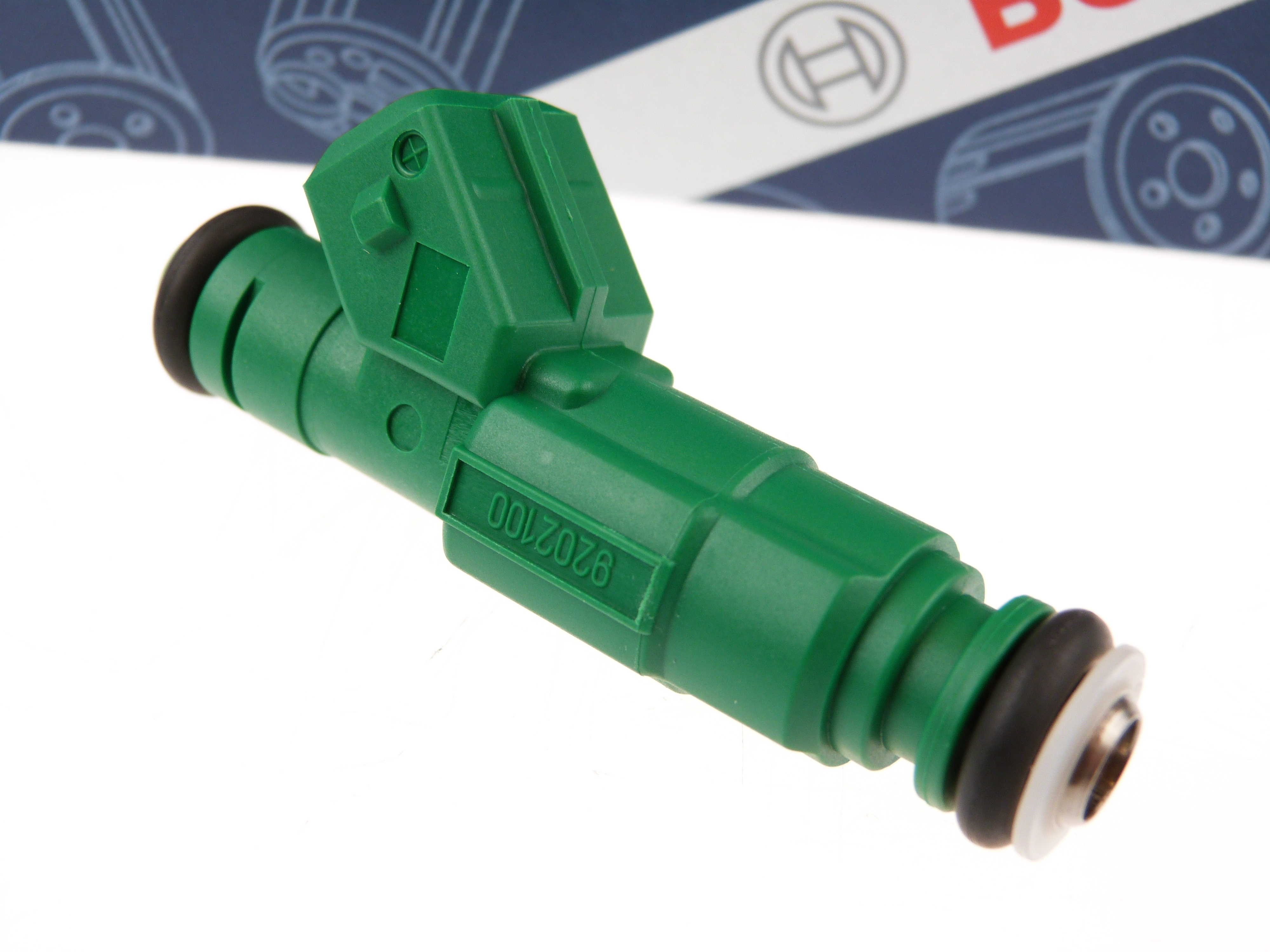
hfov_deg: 38.2
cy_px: 476
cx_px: 635
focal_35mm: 50
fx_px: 1834
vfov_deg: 29.1
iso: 100
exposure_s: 1/100
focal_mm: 9
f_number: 3.2
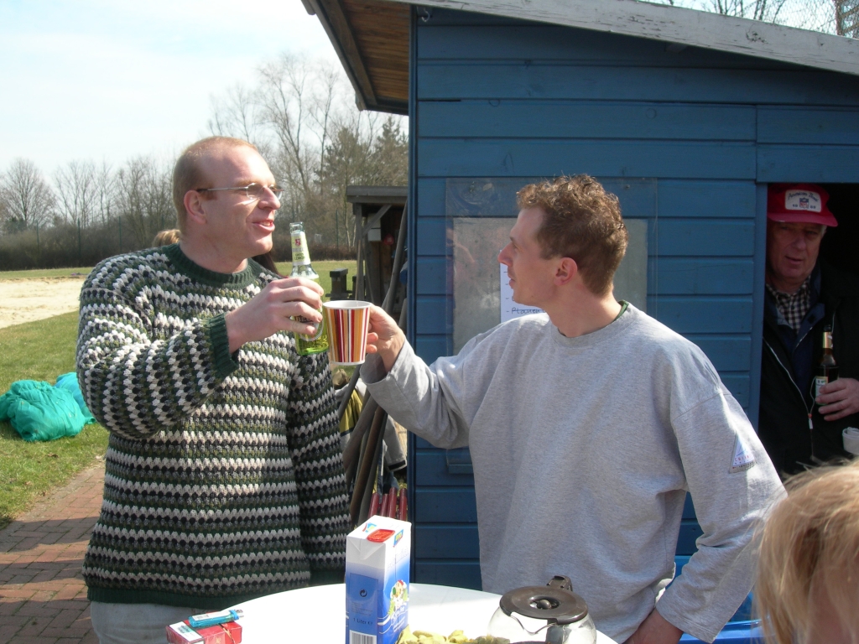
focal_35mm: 38
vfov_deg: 37.7
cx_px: 430
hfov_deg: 49.0
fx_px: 943
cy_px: 322
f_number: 4.8
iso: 50
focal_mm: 7.8
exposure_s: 1/273
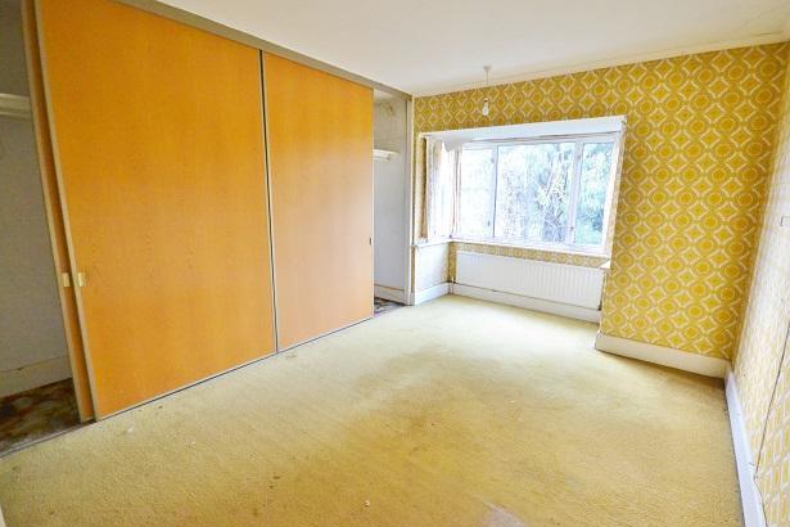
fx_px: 351
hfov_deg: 96.7
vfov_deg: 73.7
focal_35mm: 16
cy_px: 259
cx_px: 411
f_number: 4
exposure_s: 1/60
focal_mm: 10
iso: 1600
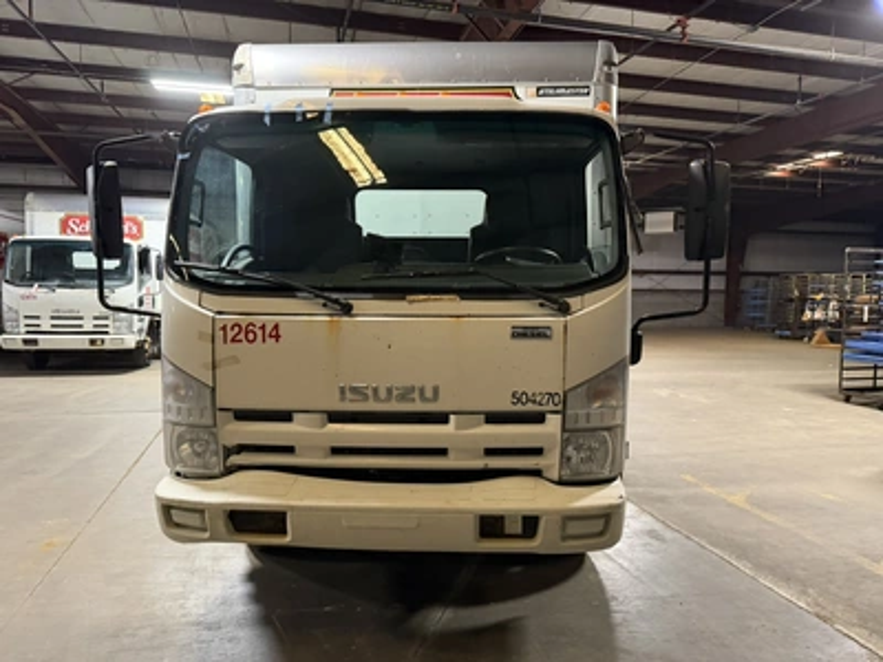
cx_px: 442
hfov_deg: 71.6
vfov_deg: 56.8
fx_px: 612
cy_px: 331
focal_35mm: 24
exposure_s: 1/40
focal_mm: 6.76
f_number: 1.78
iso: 640
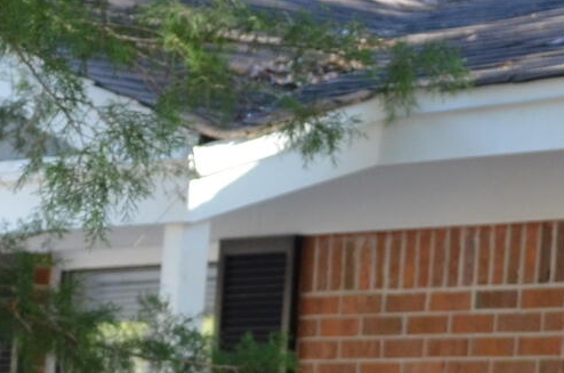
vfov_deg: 5.3
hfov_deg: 8.0
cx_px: -213
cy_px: 606
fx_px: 3986
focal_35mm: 255
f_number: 5
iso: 400
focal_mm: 28
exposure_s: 1/100
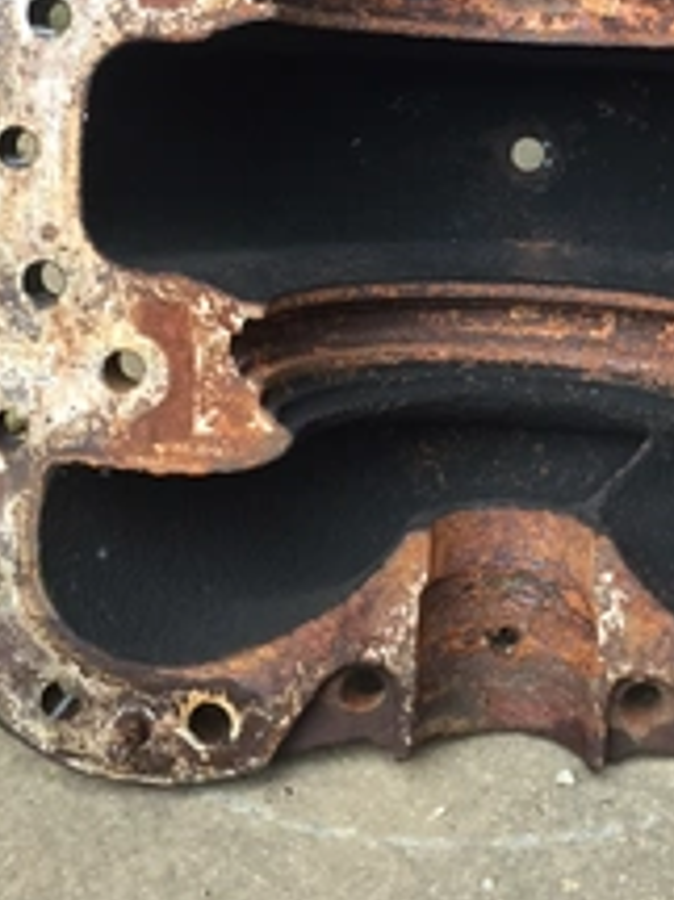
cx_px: 540
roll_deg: +2.5
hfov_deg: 26.5
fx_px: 1403
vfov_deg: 34.7
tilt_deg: -18.4
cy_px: 209
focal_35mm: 54
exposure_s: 1/30
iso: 100
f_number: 2.2
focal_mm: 4.15
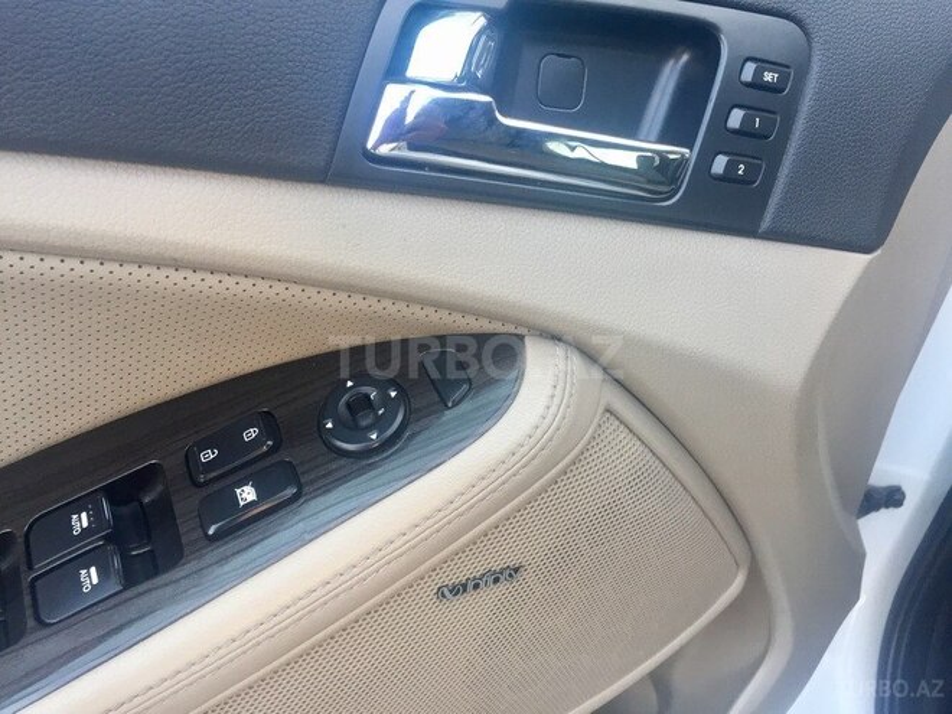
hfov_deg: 61.7
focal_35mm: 29
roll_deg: -7.5
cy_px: 357
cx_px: 476
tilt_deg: -35.7
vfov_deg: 48.2
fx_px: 798
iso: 32
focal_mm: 4.15
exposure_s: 1/33
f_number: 2.2
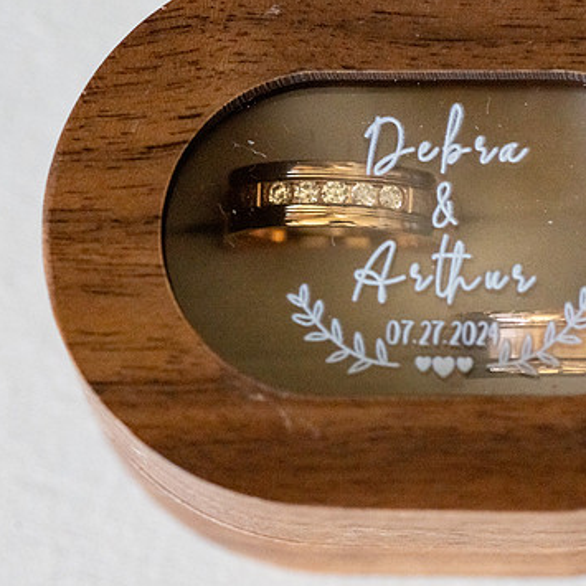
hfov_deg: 12.0
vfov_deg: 12.0
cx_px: 381
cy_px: 301
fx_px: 2796
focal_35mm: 146
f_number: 8
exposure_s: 1/320
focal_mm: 105
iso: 8000
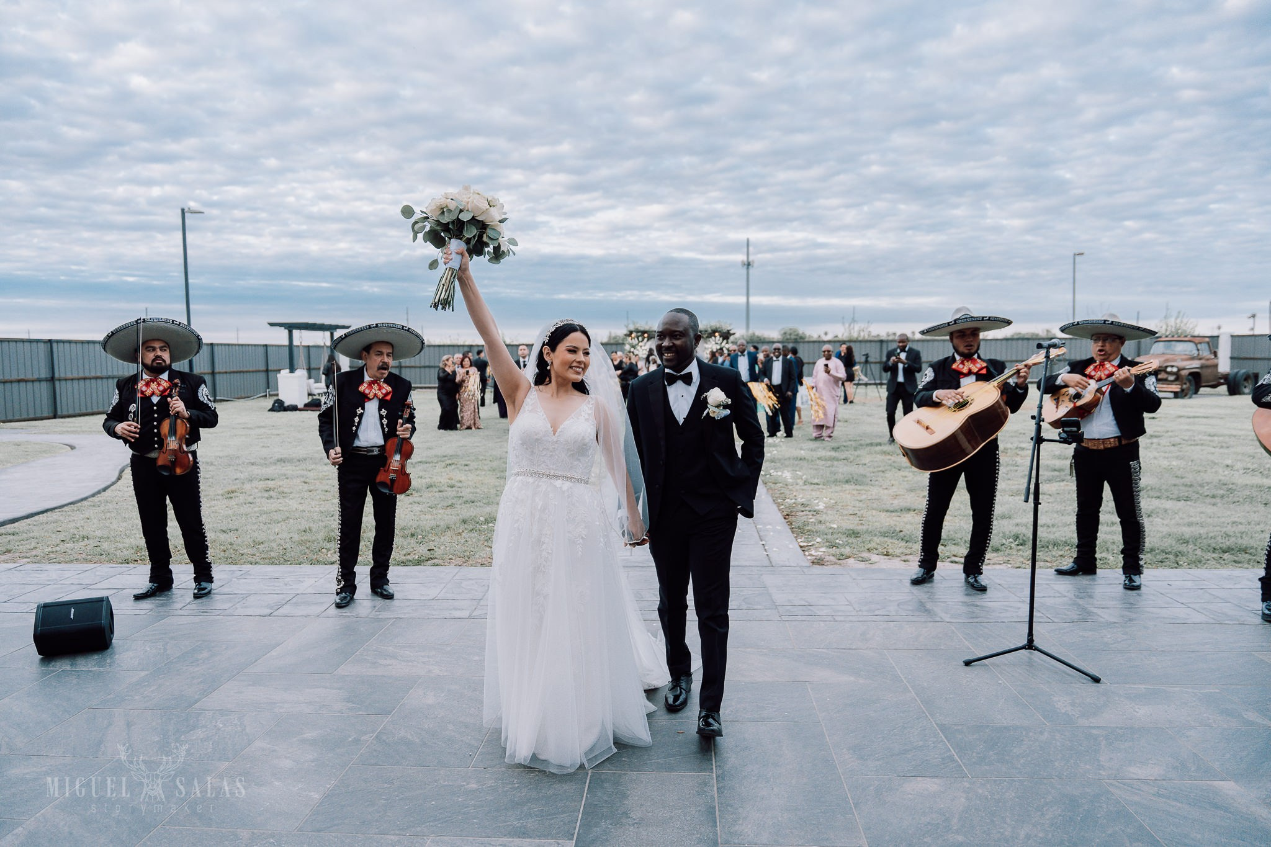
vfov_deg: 53.1
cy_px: 424
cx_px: 636
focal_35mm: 24
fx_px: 847
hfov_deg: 73.7
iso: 320
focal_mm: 24
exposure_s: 1/320
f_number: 2.8
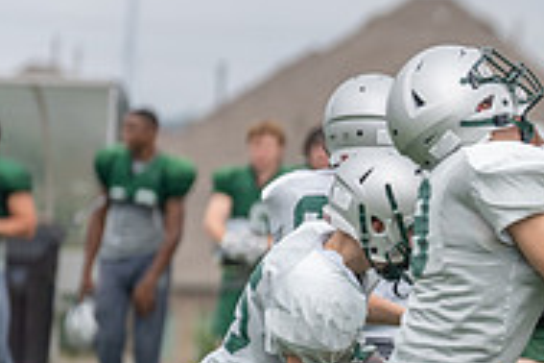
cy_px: 385
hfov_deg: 3.3
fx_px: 9277
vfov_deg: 2.2
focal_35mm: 614
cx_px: 780
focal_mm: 200
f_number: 4
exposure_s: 1/1250
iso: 250
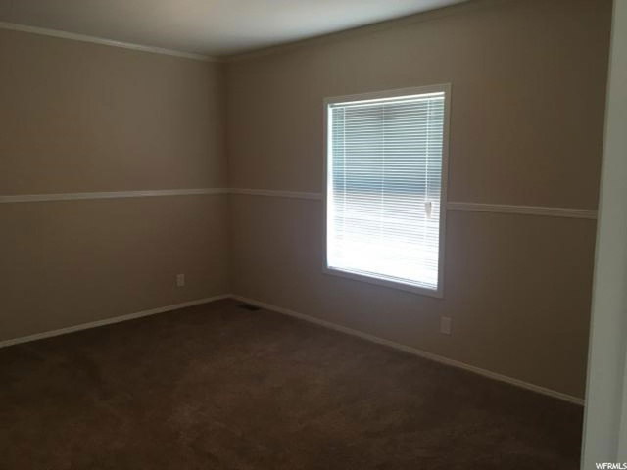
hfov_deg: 61.7
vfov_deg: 48.2
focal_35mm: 29
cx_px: 314
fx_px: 525
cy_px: 235
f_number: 2.2
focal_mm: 4.15
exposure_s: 1/30
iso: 64
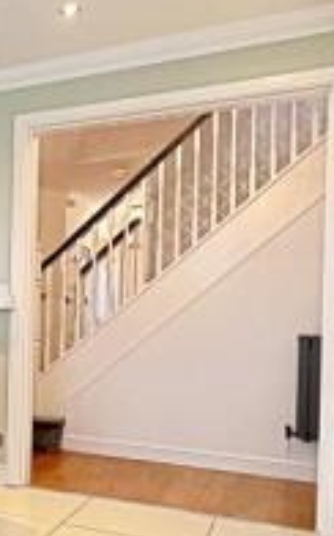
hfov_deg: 26.7
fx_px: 599
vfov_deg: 48.0
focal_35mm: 41
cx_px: -92
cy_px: 324
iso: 160
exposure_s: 1/100
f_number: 1.8
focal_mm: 1.57
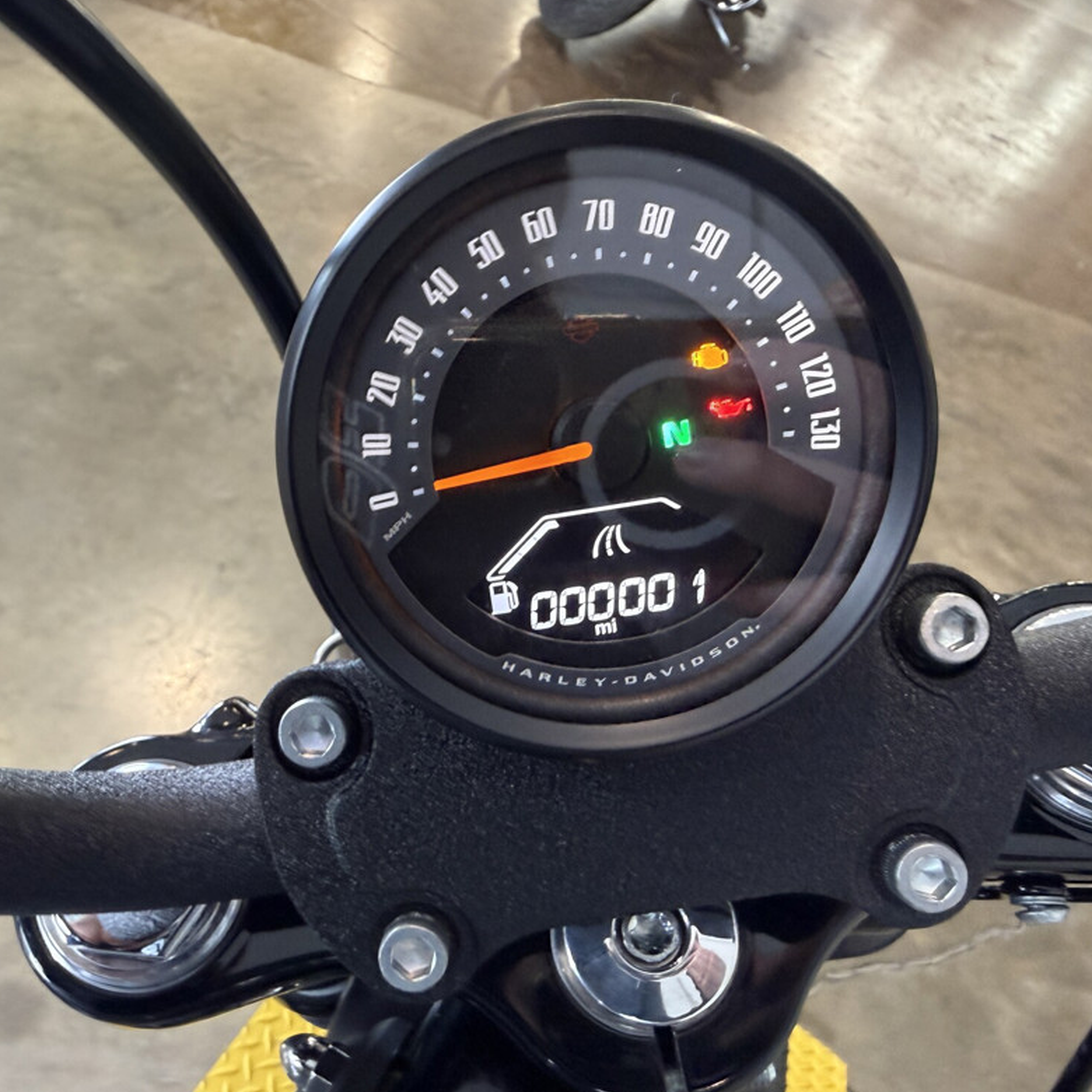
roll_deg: -24.8
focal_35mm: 29
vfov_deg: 55.6
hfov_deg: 55.6
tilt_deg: -42.6
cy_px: 553
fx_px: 1035
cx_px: 519
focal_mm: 2.22
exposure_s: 1/60
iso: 400
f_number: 2.2
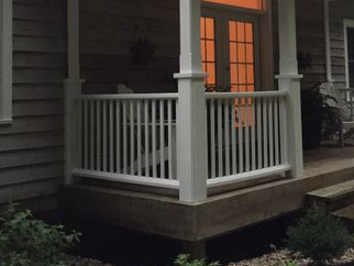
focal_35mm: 54
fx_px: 553
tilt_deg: +4.9
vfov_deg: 26.6
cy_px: 54
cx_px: 217
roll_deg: +1.1
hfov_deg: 35.4
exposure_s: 1/4
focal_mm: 4.15
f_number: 2.2
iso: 100
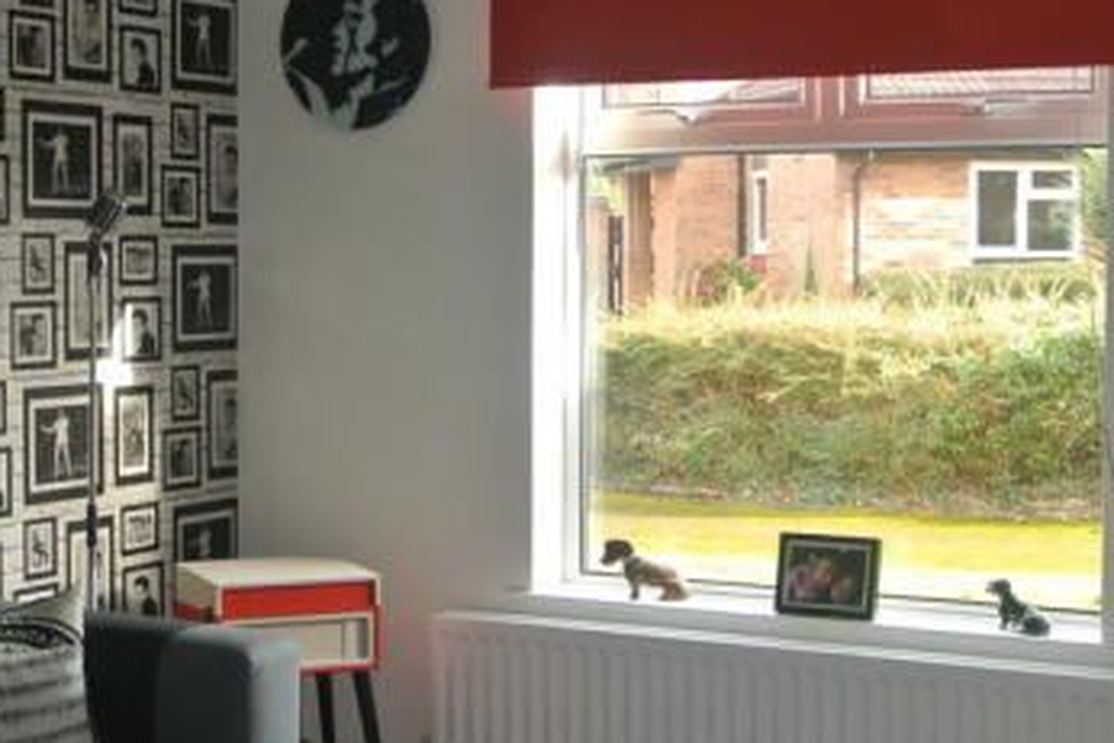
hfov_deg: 29.6
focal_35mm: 68
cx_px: 491
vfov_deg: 20.0
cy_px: 381
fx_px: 2105
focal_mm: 13.6
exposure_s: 1/60
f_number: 4
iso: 180
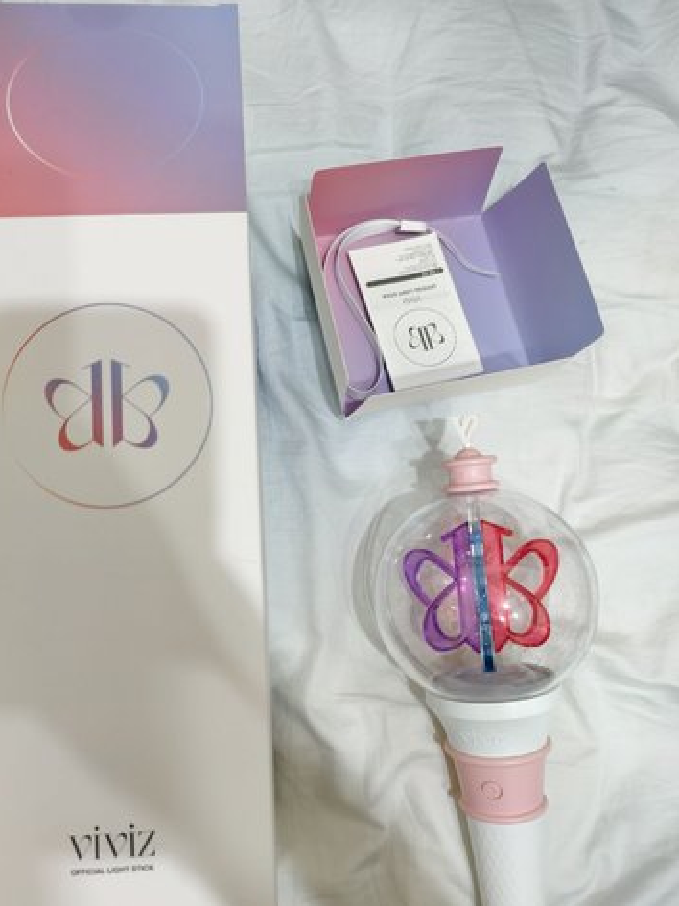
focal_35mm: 26
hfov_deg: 53.0
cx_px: 303
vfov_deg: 67.1
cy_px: 508
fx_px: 680
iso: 379
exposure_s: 1/60
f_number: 1.57
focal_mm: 6.54
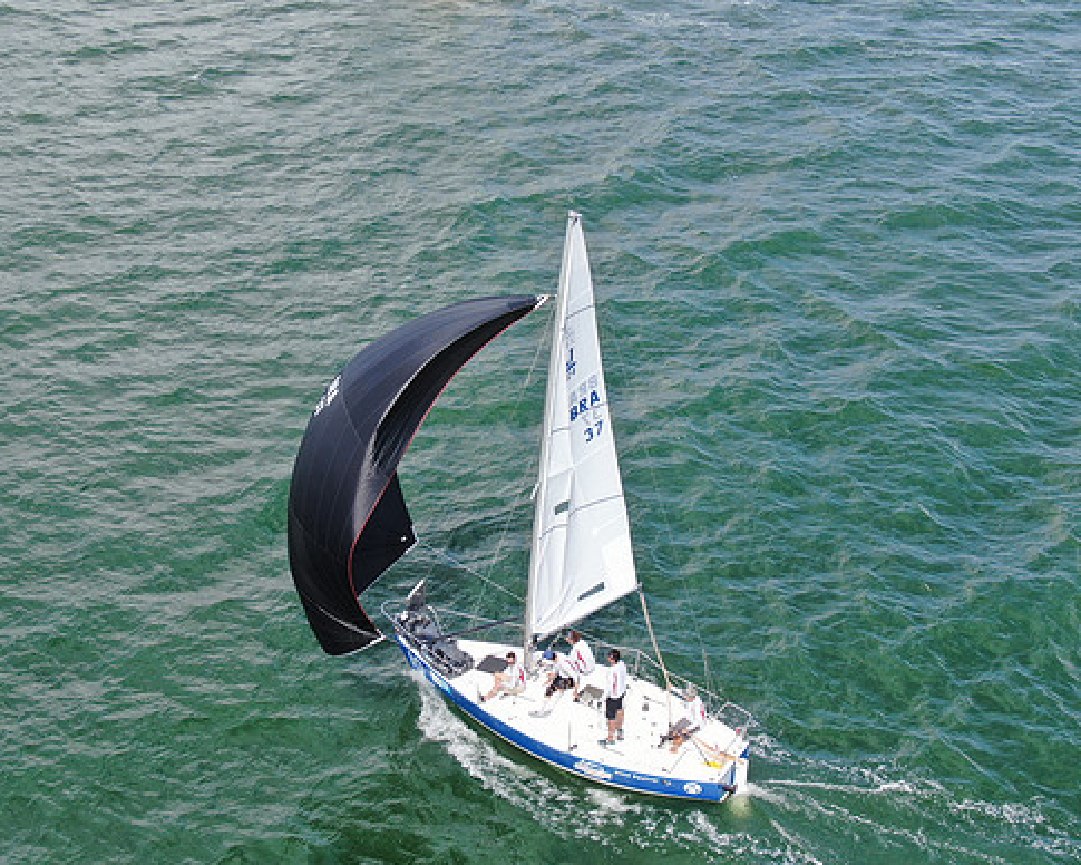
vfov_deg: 27.1
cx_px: 515
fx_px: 1792
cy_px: 445
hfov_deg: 33.6
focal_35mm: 56
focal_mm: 8.6
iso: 100
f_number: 3.8
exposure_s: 1/500
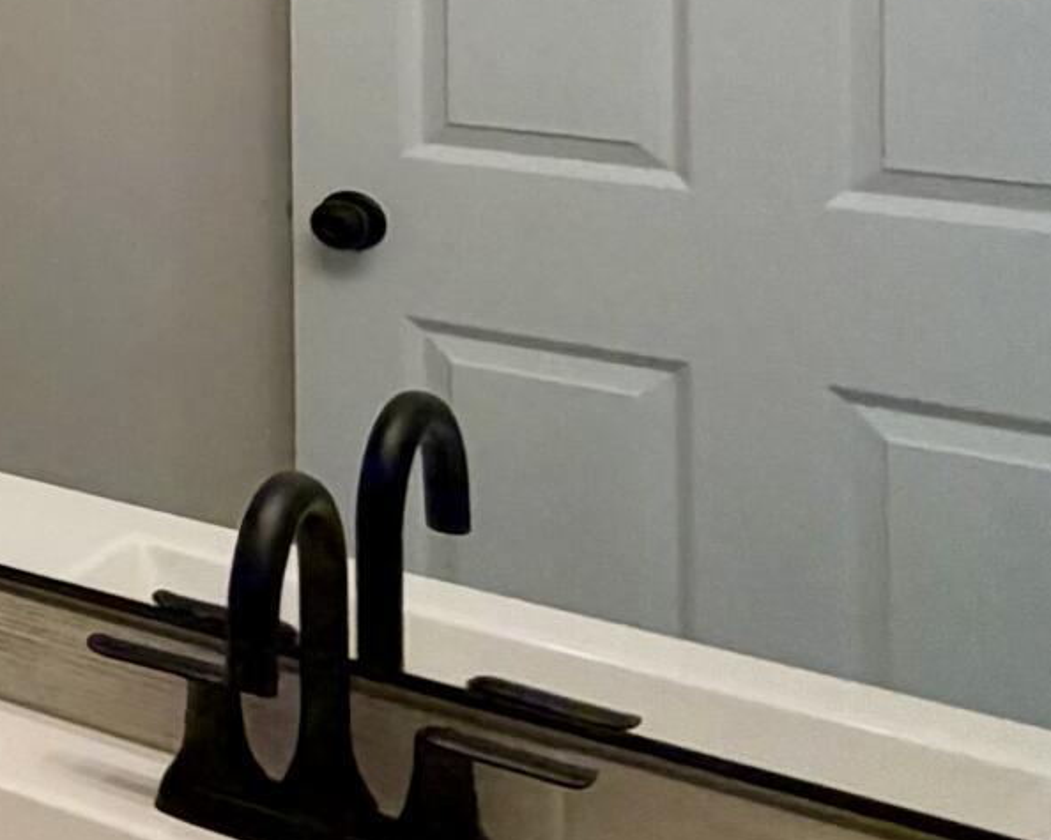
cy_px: -244
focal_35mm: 69
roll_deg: +0.4
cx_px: -1180
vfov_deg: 20.3
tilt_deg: -0.6
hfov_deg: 17.3
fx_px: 2146
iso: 250
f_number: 2.2
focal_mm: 2.22
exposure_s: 1/120
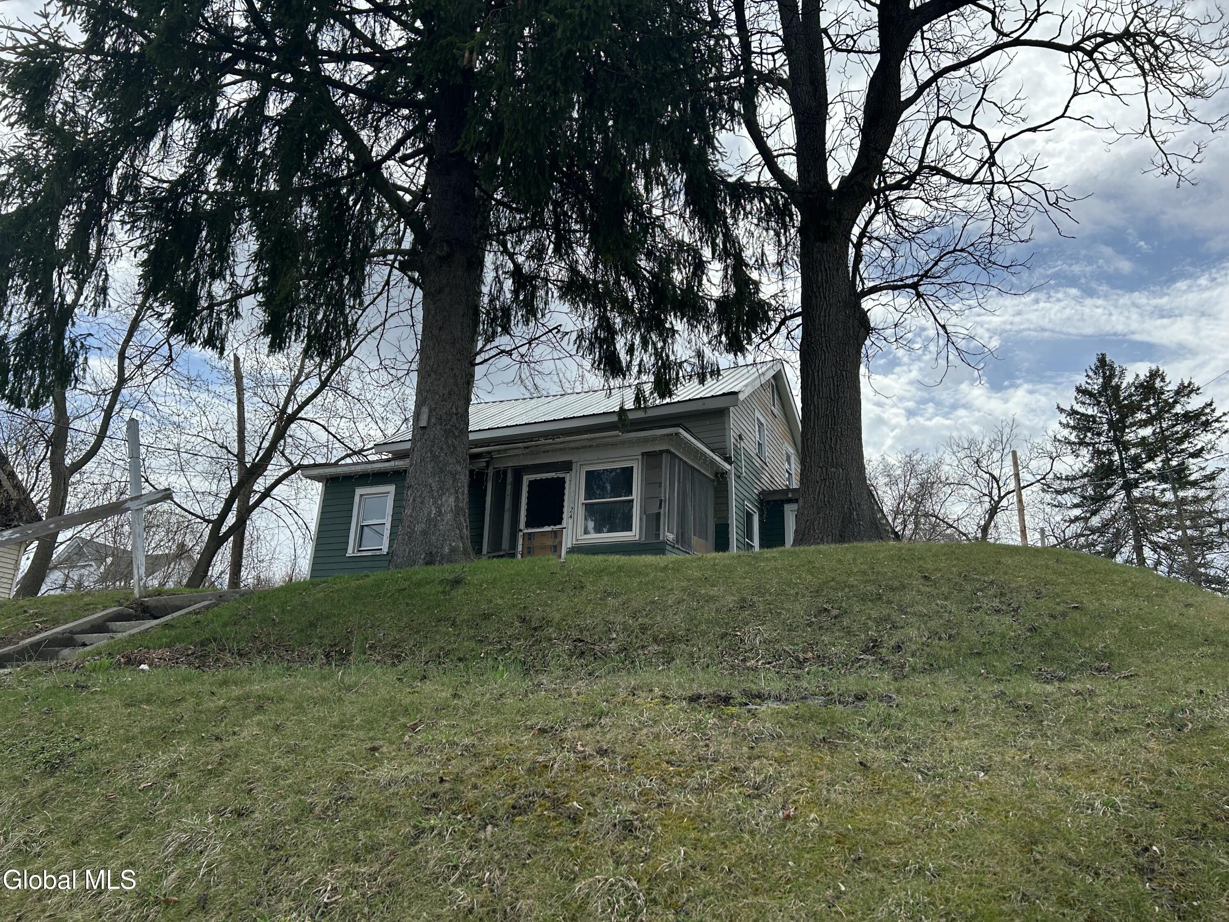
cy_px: 461
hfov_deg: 67.3
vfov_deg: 53.1
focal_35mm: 26
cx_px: 614
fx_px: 923
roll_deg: -1.2
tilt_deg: +17.2
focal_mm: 5.7
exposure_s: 1/4630
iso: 50
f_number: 1.5
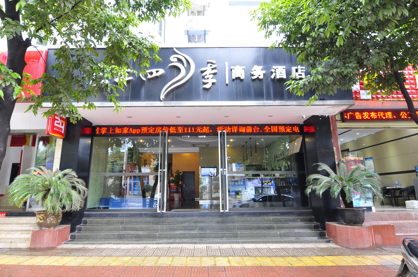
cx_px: 209
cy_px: 138
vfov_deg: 63.1
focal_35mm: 20
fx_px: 226
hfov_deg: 85.5
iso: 400
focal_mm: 13
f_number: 6.3
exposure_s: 1/20
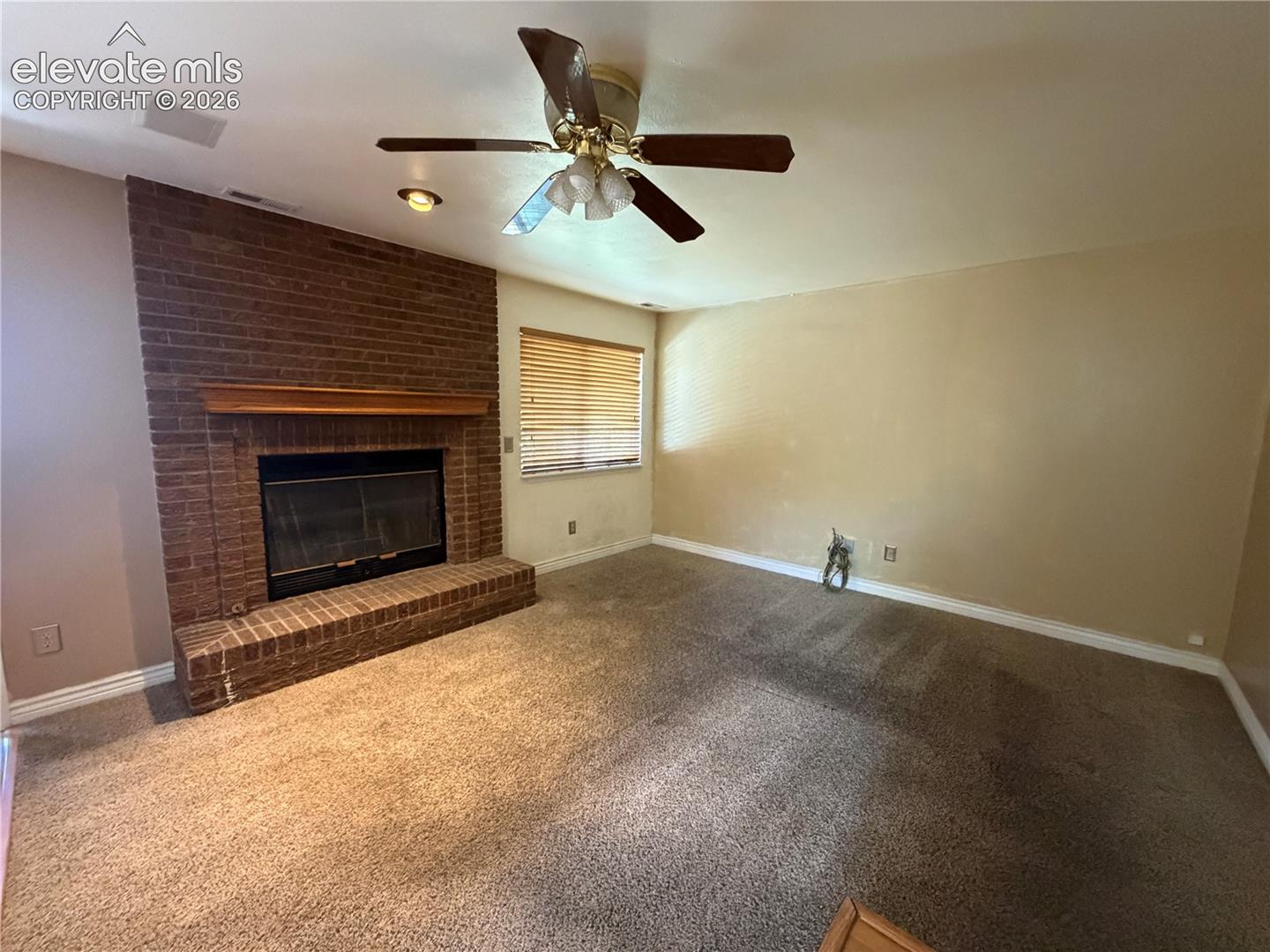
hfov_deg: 102.1
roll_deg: +0.7
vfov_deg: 85.7
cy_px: 476
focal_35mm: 14
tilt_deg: -6.1
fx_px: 514
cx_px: 635
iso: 1000
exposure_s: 1/60
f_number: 2.2
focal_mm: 2.22
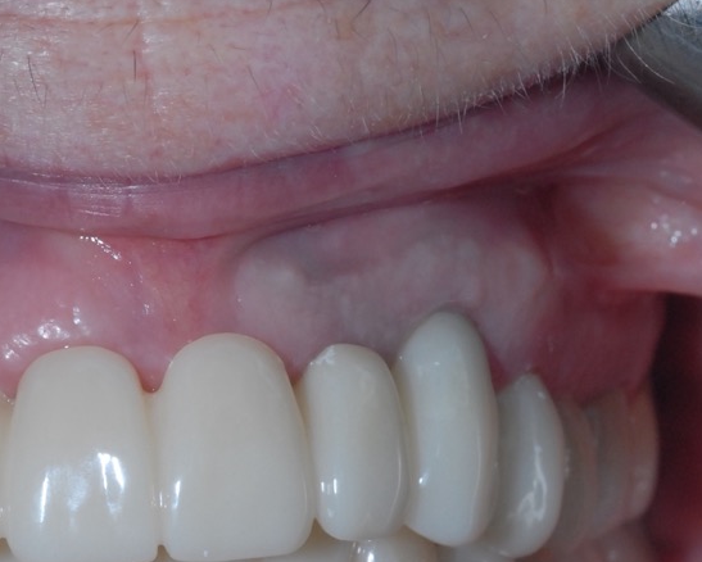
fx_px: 6735
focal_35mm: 324
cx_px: 173
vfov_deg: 4.8
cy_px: 506
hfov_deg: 6.0
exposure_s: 1/60
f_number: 22
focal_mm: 105
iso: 400
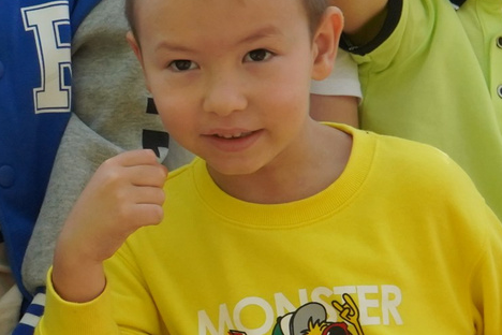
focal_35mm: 175
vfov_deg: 7.8
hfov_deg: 11.3
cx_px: -233
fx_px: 2440
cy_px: 110
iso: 1250
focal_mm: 32
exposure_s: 1/400
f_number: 7.1
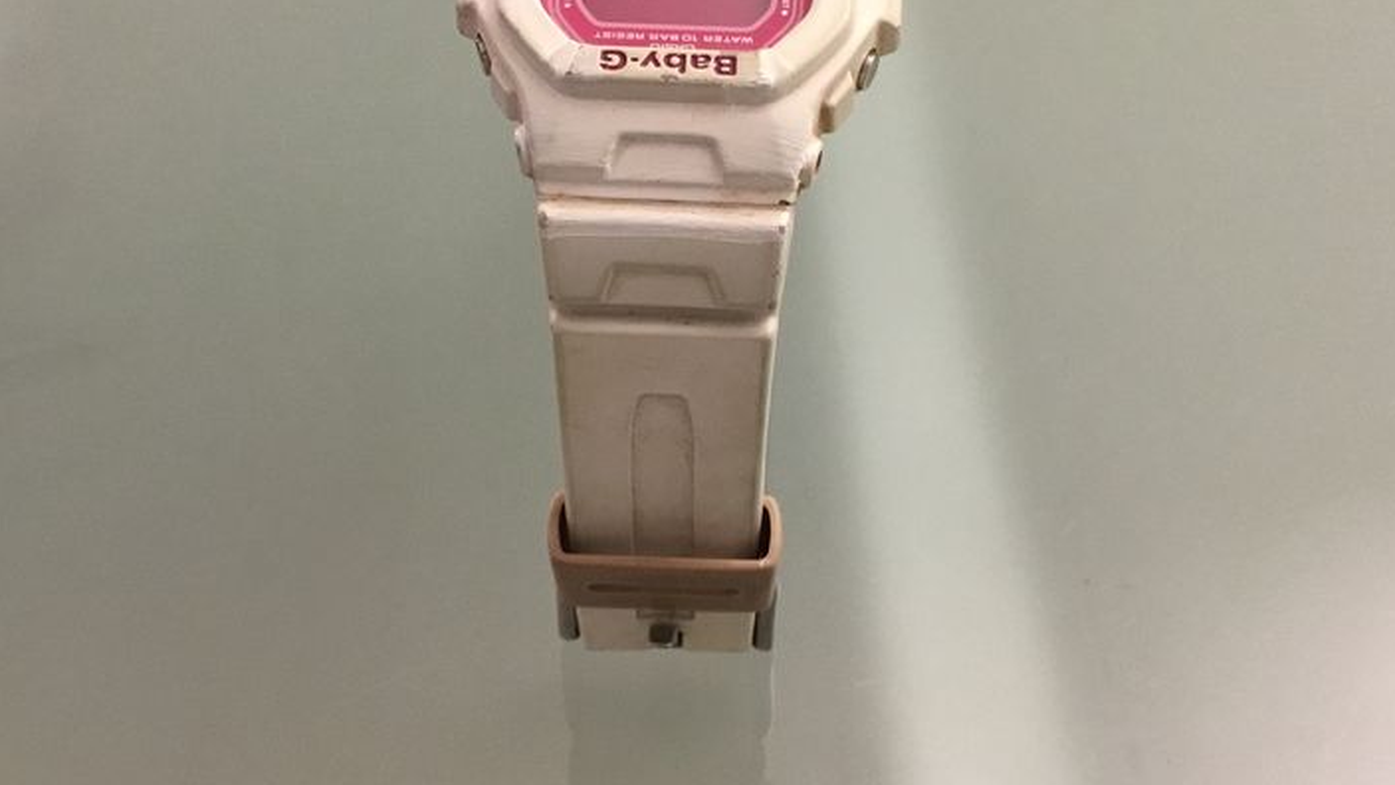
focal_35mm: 48
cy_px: 291
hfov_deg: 42.9
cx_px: 699
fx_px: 1776
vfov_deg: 24.8
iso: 200
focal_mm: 3.3
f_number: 2.4
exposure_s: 1/33
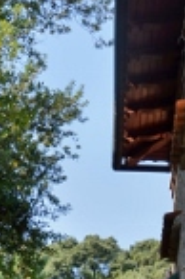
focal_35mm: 118
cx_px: 294
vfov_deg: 16.5
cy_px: 355
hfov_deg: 11.1
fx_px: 912
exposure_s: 1/160
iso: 100
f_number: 6.3
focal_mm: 18
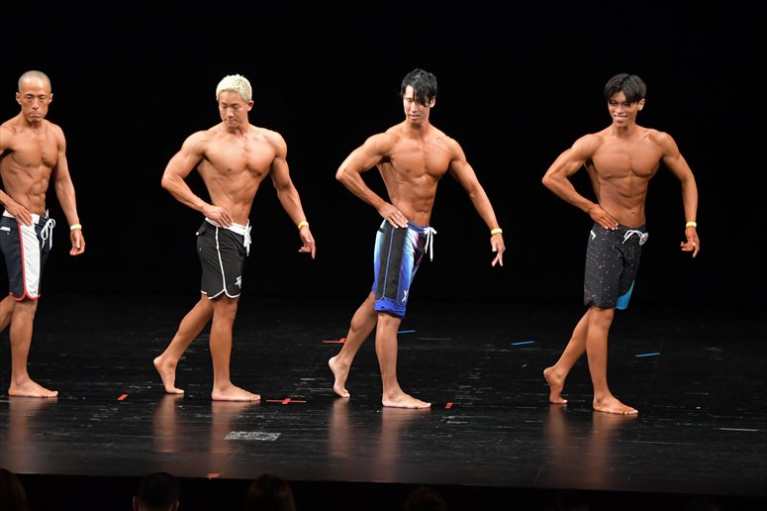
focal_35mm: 202
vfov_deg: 6.8
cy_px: 256
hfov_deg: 10.2
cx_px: 384
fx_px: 4302
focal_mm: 135
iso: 3200
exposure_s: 1/400
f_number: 5.6
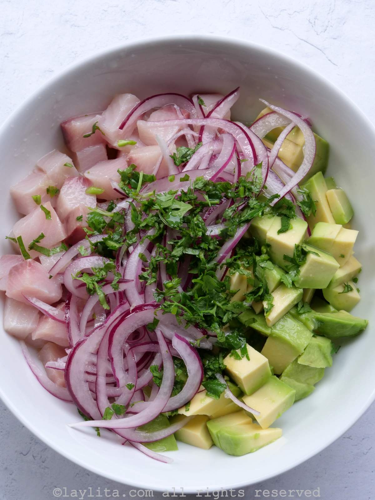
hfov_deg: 22.9
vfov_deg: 30.3
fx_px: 924
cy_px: 250
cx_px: 188
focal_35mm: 64
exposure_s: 1/80
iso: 640
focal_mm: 32
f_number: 14
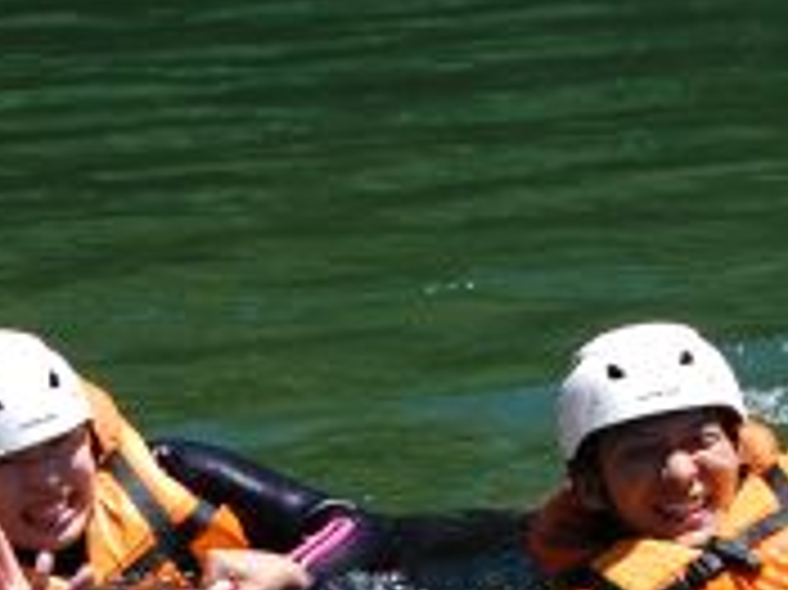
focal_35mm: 289
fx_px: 6585
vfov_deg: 5.1
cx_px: 392
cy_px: 628
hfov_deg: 6.8
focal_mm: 65
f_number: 5
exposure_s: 1/1000
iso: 320
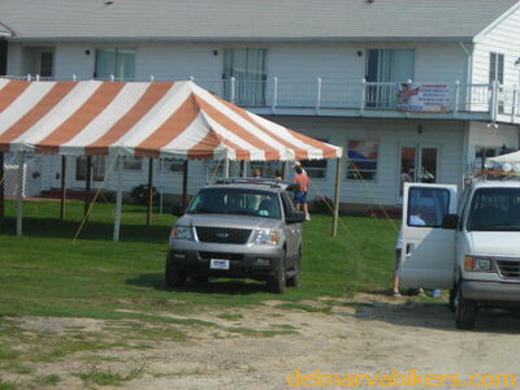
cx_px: 260
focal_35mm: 116
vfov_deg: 12.8
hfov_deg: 17.0
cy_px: 195
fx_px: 1743
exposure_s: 1/399
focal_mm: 19.2
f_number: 5.3
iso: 50
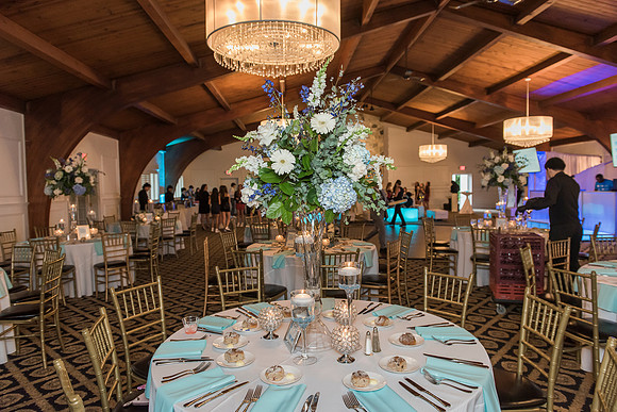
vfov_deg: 53.2
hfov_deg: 73.7
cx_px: 308
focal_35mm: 24
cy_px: 206
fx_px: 411
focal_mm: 24
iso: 2000
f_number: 3.5
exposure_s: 1/100
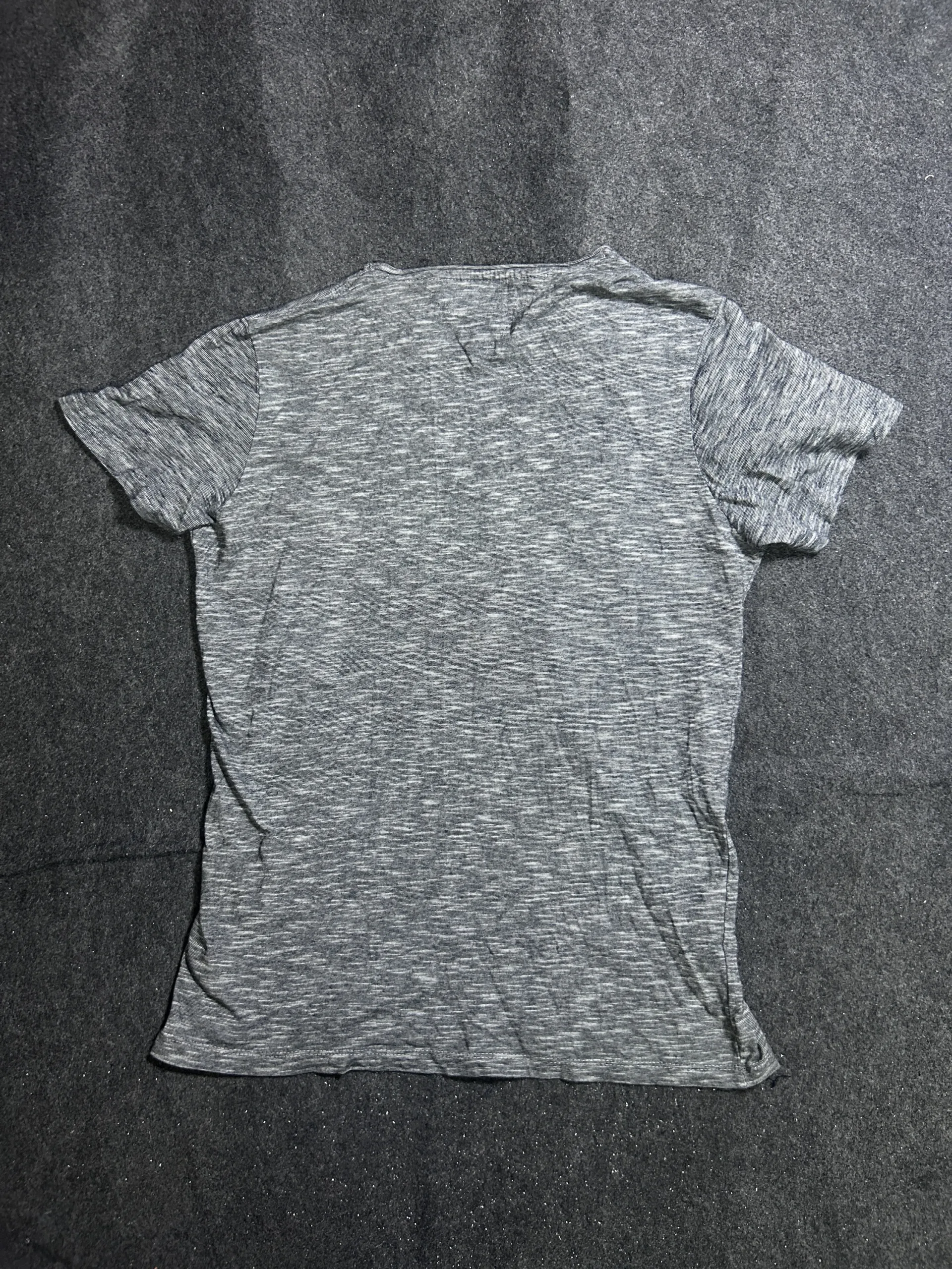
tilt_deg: -64.7
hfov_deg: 53.1
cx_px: 476
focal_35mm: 26
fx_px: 953
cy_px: 634
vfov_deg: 67.3
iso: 250
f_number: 1.5
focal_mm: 5.7
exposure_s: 1/50
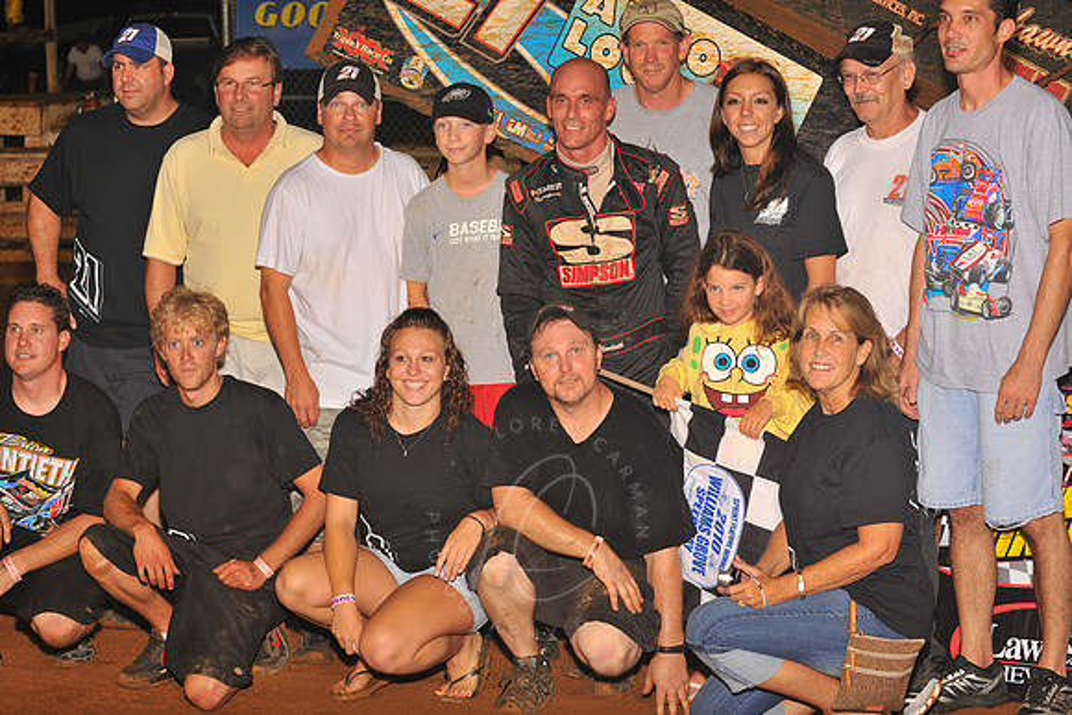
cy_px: 358
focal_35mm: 80
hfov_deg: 25.4
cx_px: 536
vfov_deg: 17.1
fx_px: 2383
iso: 640
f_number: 7.1
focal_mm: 80
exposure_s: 1/320
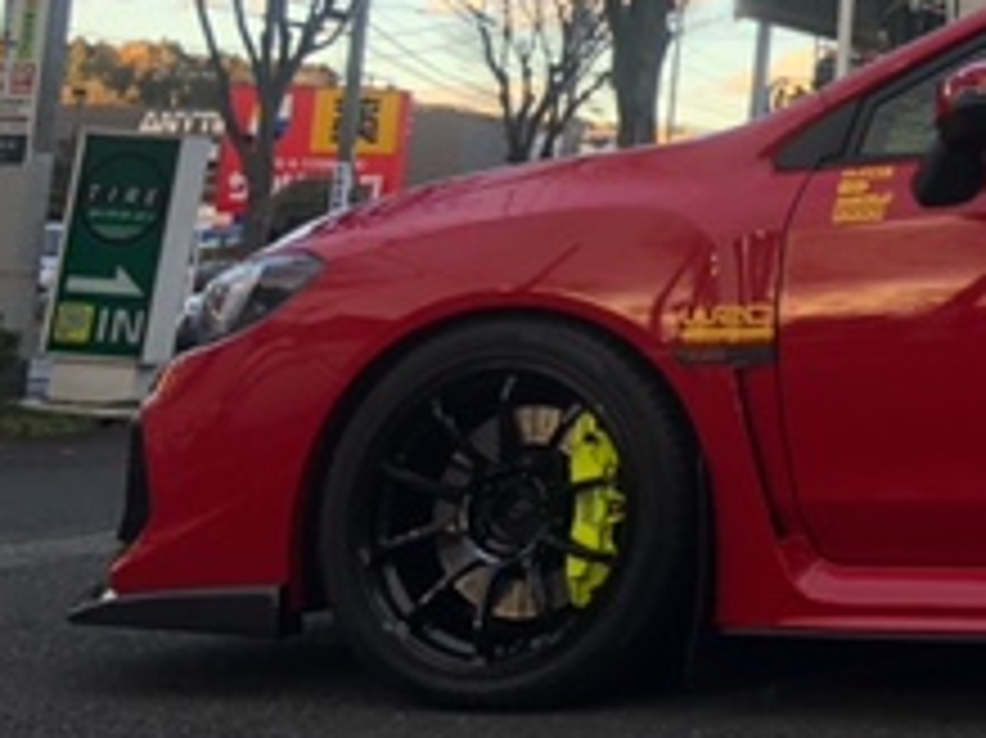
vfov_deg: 17.1
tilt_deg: +10.1
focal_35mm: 82
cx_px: 1418
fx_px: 2334
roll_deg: -1.0
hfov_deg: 20.8
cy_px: -176
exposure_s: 1/126
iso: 20
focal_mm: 3.99
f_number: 1.8
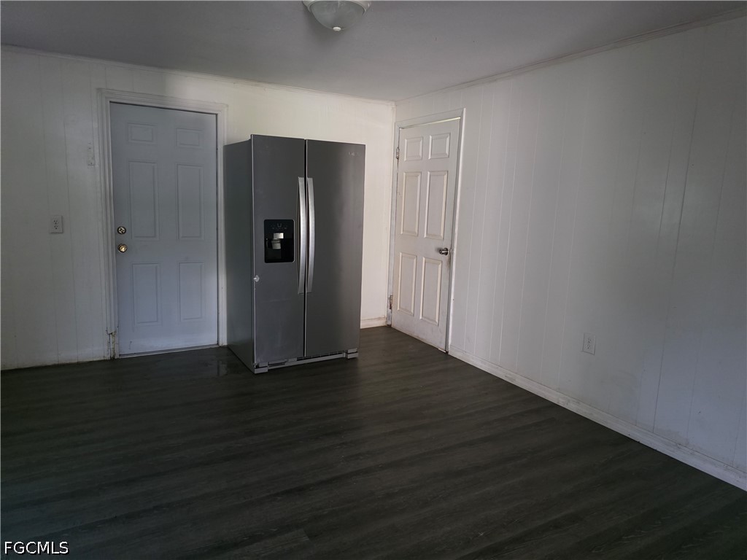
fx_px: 496
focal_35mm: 23
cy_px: 280
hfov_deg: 73.9
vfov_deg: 58.9
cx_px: 374
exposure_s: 1/60
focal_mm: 6.3
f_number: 1.7
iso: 1250
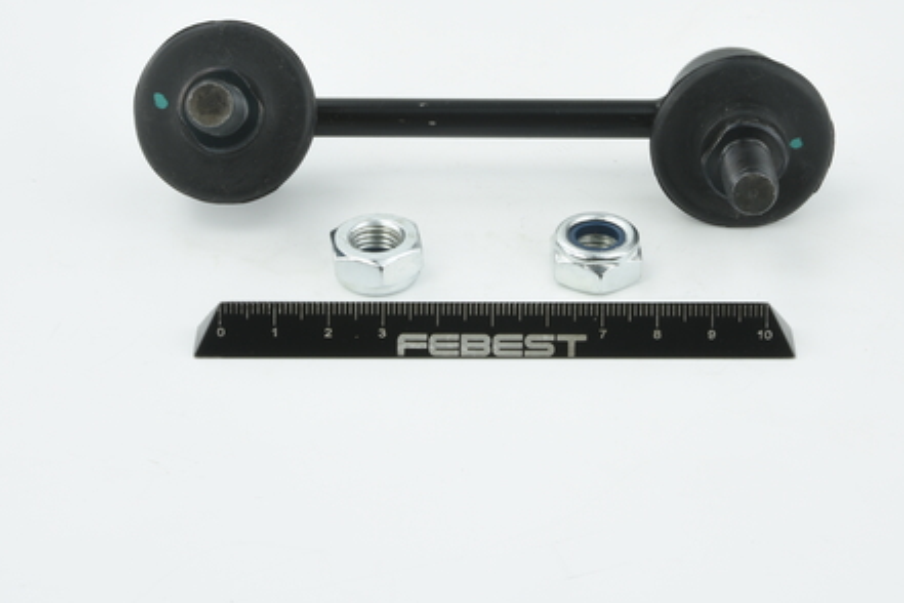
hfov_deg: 20.8
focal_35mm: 98
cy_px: 131
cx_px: 484
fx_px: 2461
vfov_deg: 13.9
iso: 64
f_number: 32
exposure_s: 1/2.5
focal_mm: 60
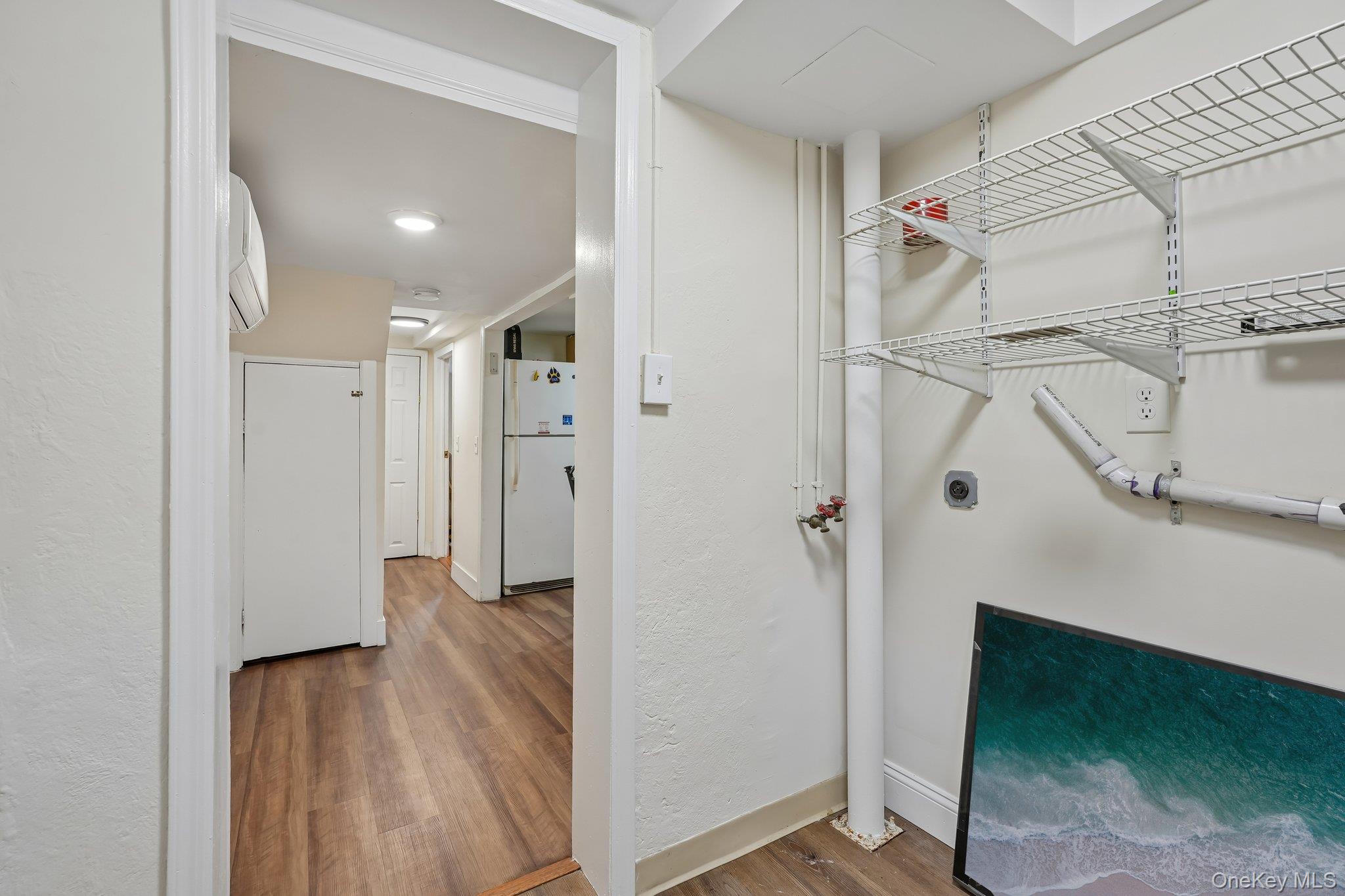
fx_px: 598
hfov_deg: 96.7
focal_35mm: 16
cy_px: 448
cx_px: 672
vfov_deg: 73.7
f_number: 8
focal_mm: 16
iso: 400
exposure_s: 1/13
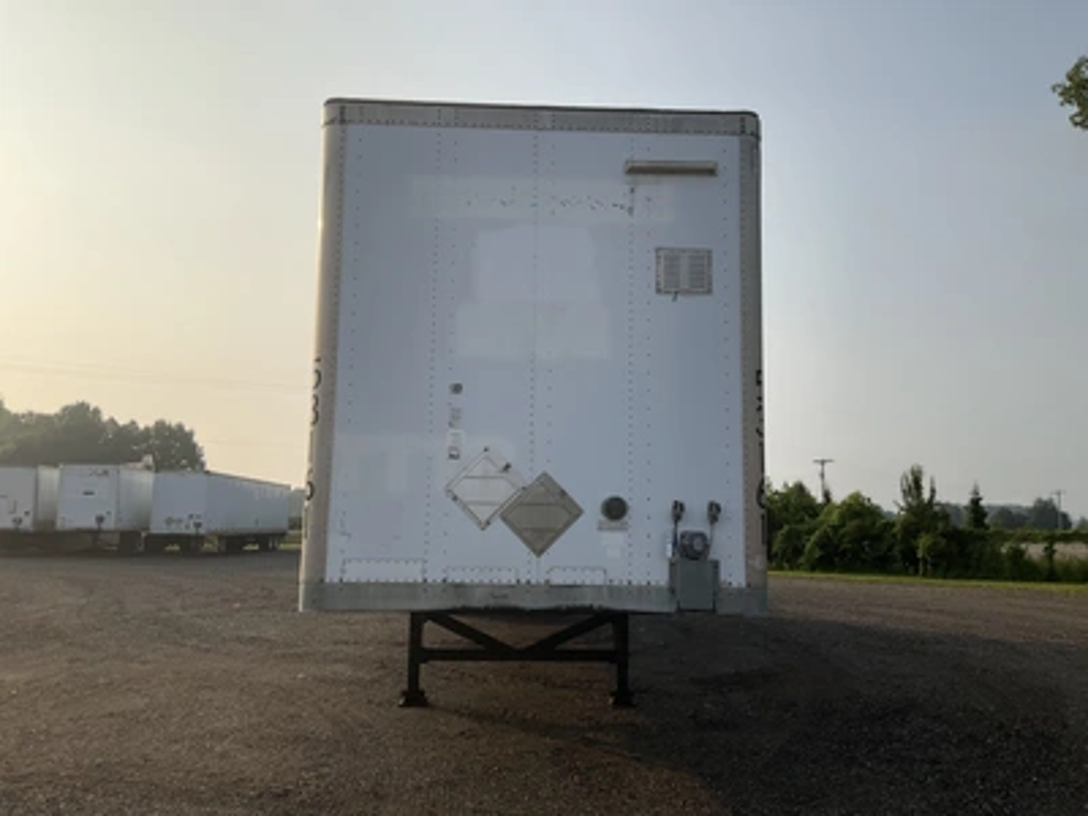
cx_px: 544
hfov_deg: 61.7
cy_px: 408
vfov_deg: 48.2
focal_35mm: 29
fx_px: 911
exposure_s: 1/2667
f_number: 1.8
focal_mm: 3
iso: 25
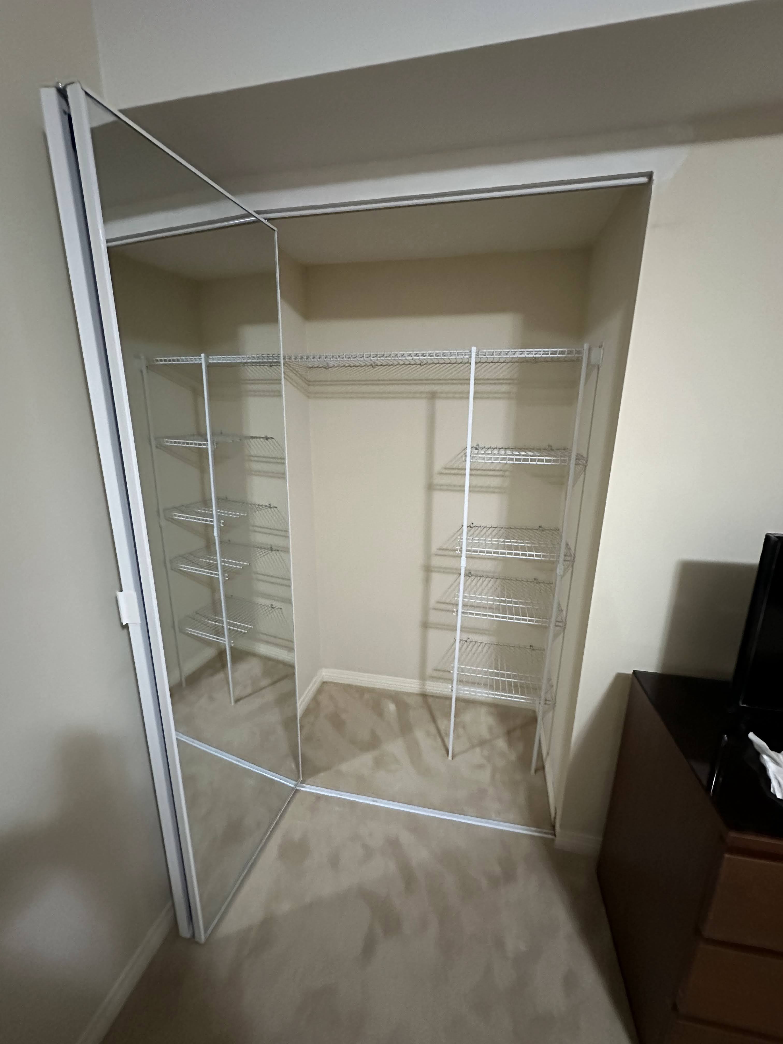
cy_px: 522
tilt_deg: -14.9
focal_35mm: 14
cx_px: 392
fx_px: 422
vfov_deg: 102.1
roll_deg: -0.9
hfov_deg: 85.7
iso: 1250
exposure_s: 1/60
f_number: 2.2
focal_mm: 2.22
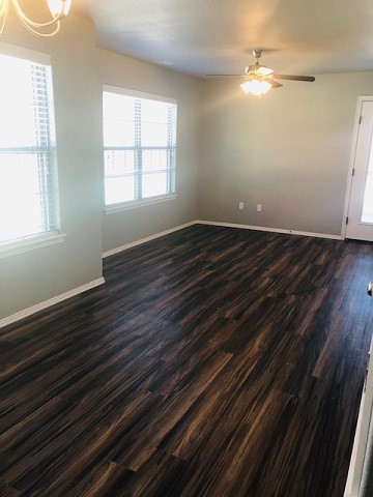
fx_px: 402
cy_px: 248
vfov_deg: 63.4
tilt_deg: -13.9
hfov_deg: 49.7
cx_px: 186
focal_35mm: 28
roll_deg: -1.1
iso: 40
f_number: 1.8
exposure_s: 1/30
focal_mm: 4
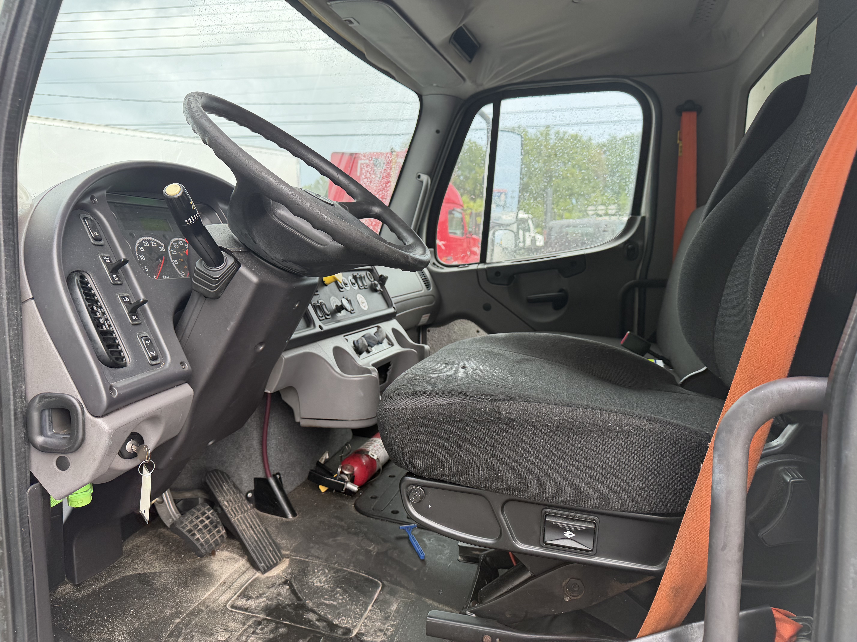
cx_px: 428
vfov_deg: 56.8
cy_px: 321
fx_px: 594
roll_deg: -1.2
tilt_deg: -4.6
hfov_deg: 71.6
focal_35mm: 24
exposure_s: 1/216
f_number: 1.78
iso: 80
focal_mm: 6.76
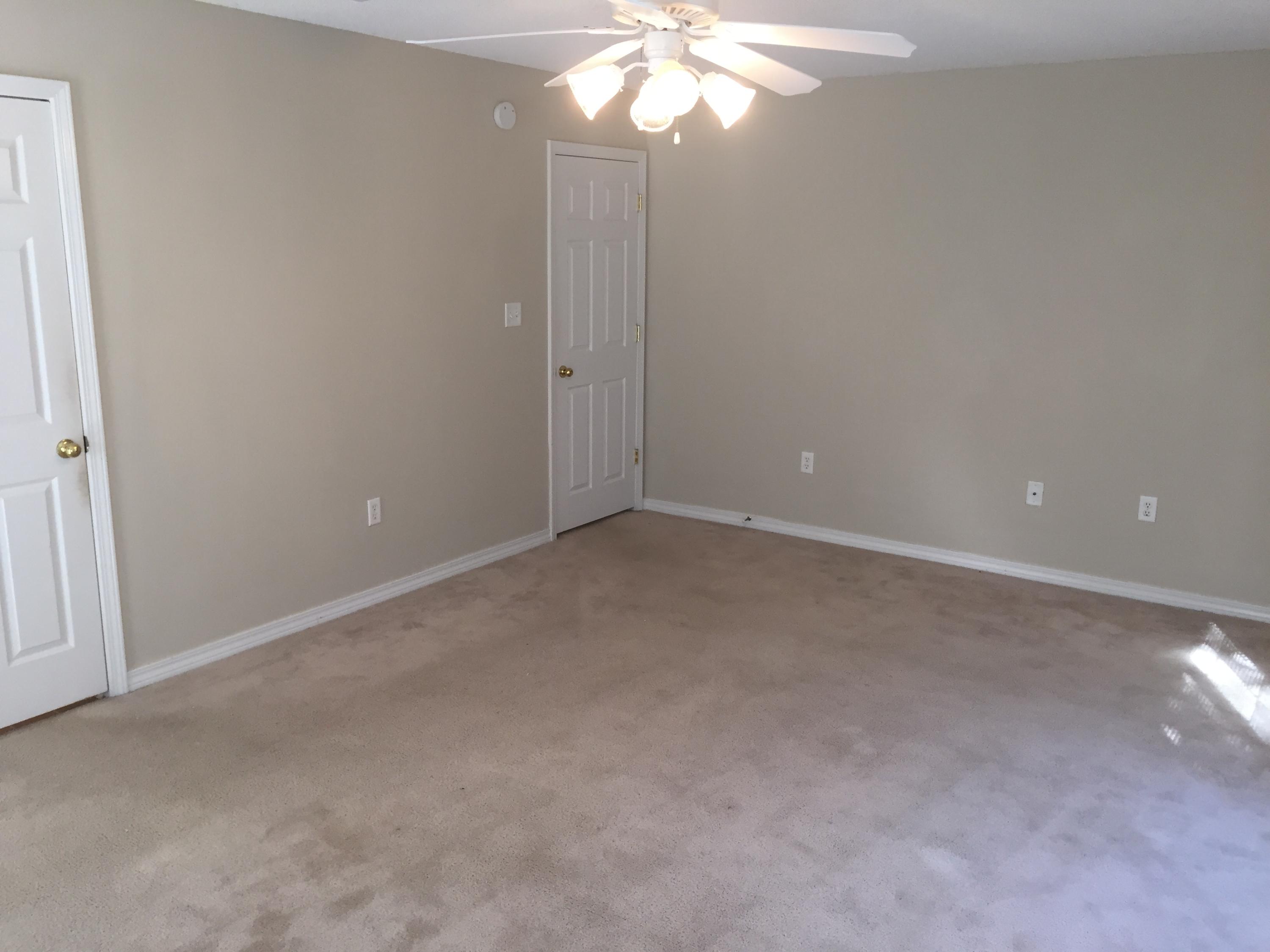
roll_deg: -1.0
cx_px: 635
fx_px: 1064
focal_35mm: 29
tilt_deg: -12.6
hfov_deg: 61.7
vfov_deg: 48.2
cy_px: 476
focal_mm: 4.15
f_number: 2.2
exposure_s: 1/40
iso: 32
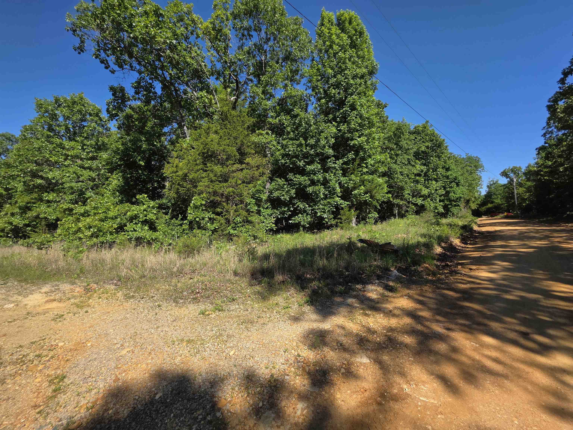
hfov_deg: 106.2
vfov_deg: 89.9
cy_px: 215
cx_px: 286
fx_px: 215
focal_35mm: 13
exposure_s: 1/1418
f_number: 1.9
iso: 40
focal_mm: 2.2
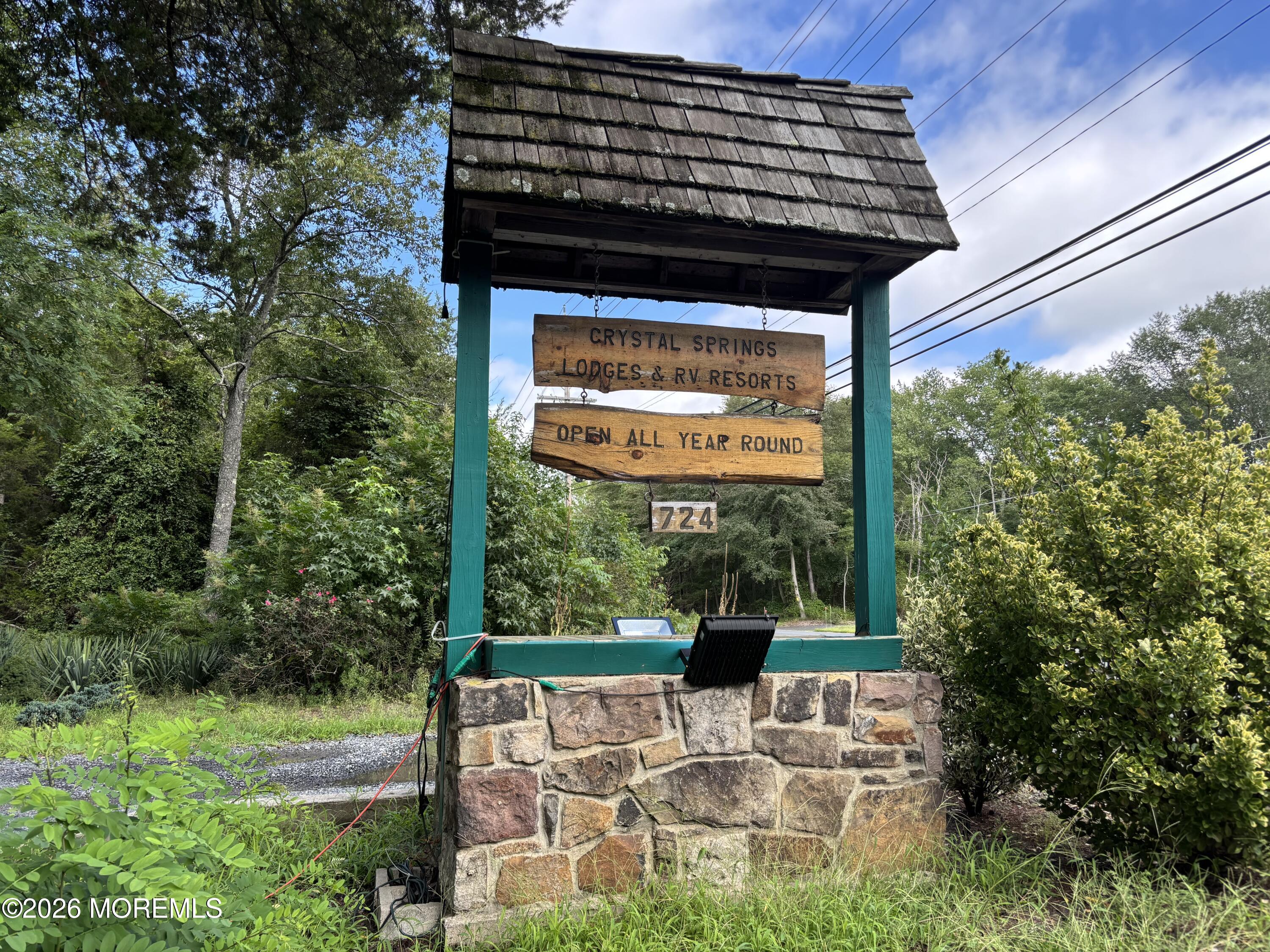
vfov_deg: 53.1
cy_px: 476
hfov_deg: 67.3
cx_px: 635
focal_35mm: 26
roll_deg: +0.6
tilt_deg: +8.1
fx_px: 954
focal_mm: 5.96
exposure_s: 1/568
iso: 50
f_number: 1.6
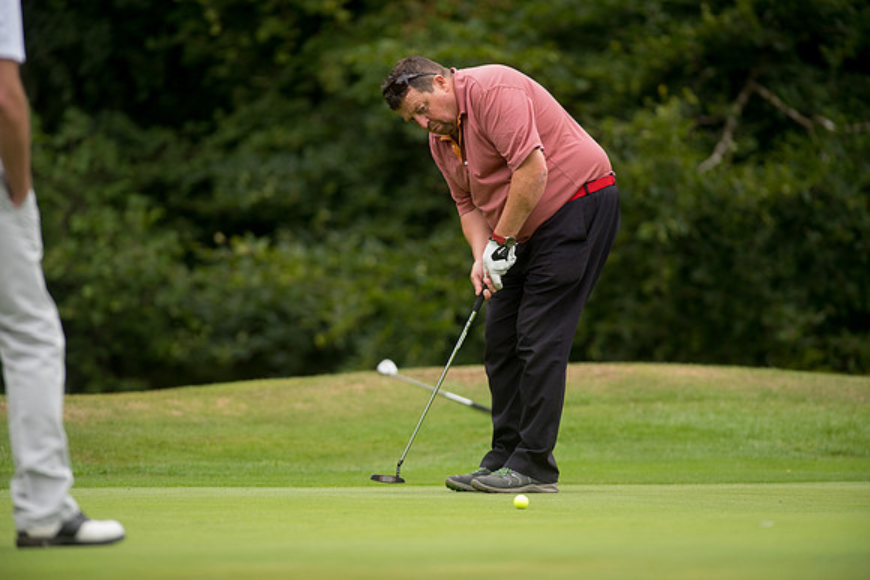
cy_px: 290
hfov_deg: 6.9
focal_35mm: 300
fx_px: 7251
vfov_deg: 4.6
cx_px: 435
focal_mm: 300
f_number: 4
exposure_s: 1/2000
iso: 800
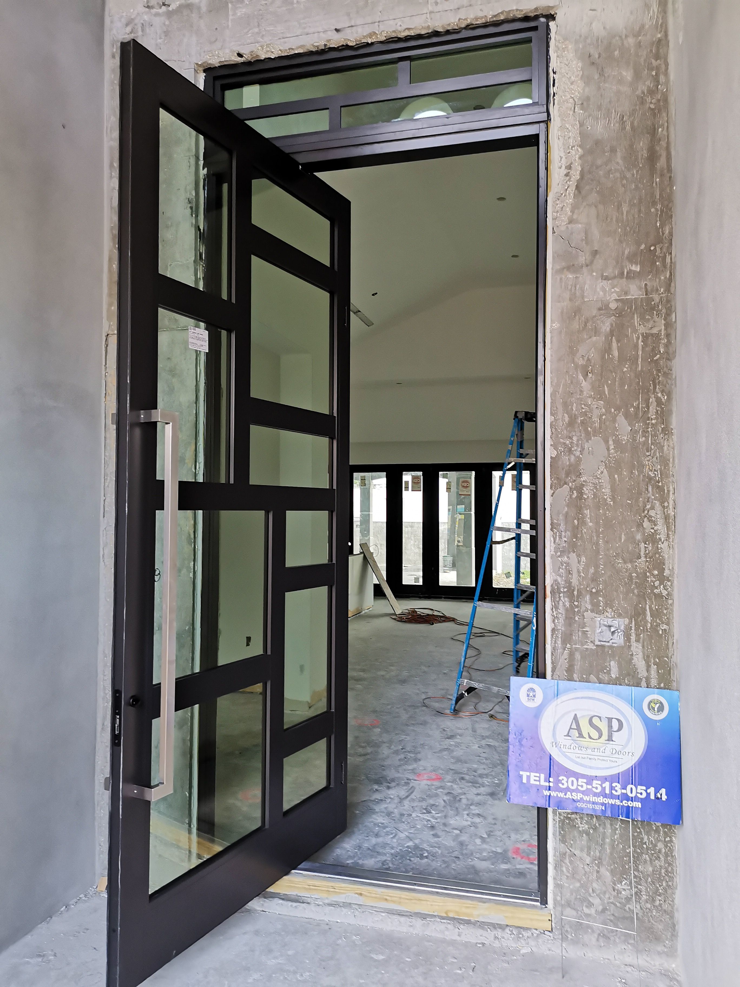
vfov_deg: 65.3
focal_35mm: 27
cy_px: 494
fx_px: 770
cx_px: 370
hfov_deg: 51.4
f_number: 1.8
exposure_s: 3
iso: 100
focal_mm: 5.58
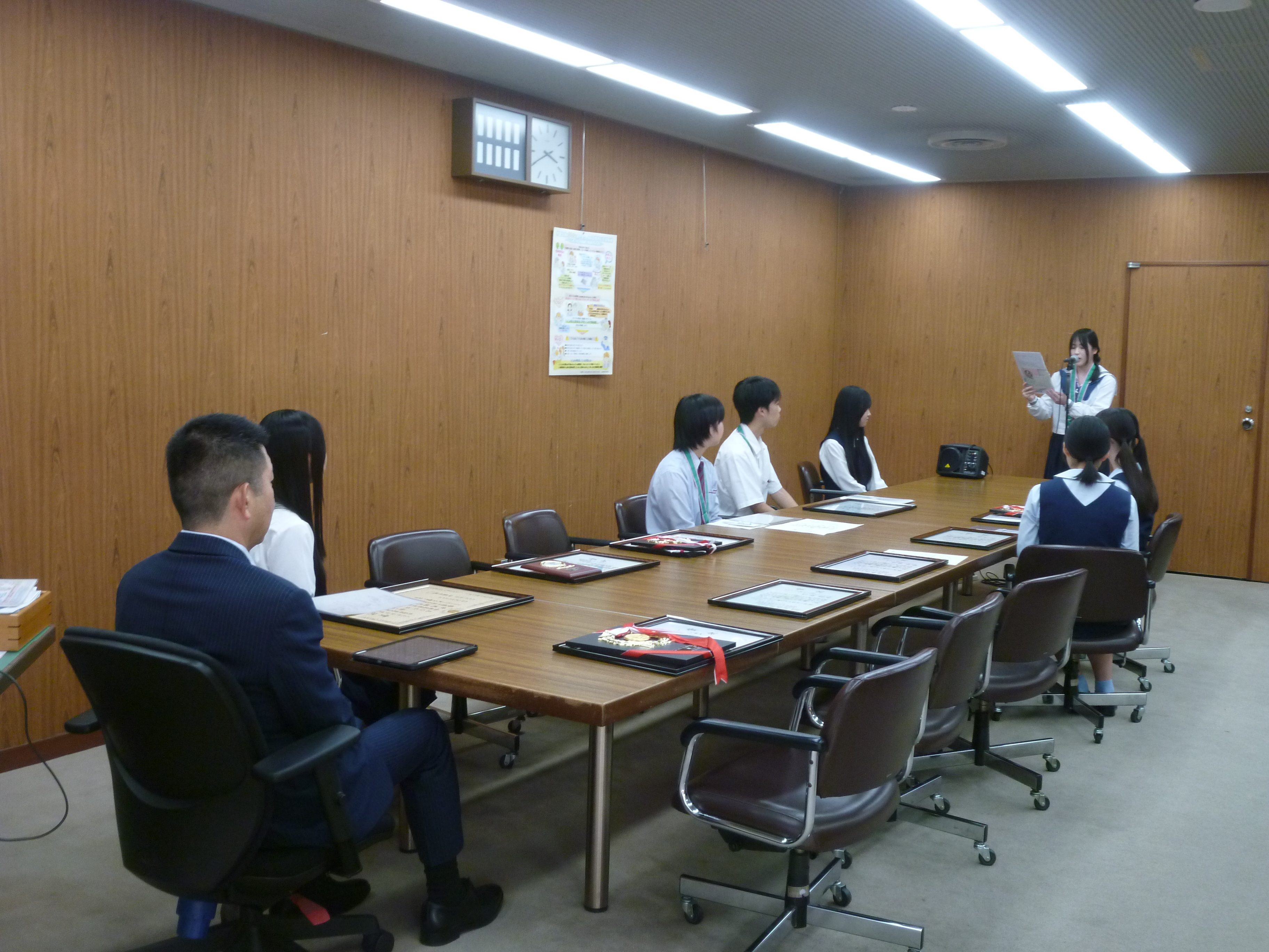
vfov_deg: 39.7
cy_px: 476
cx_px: 634
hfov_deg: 51.4
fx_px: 1320
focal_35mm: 36
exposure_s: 1/40
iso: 200
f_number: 3.3
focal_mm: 6.3
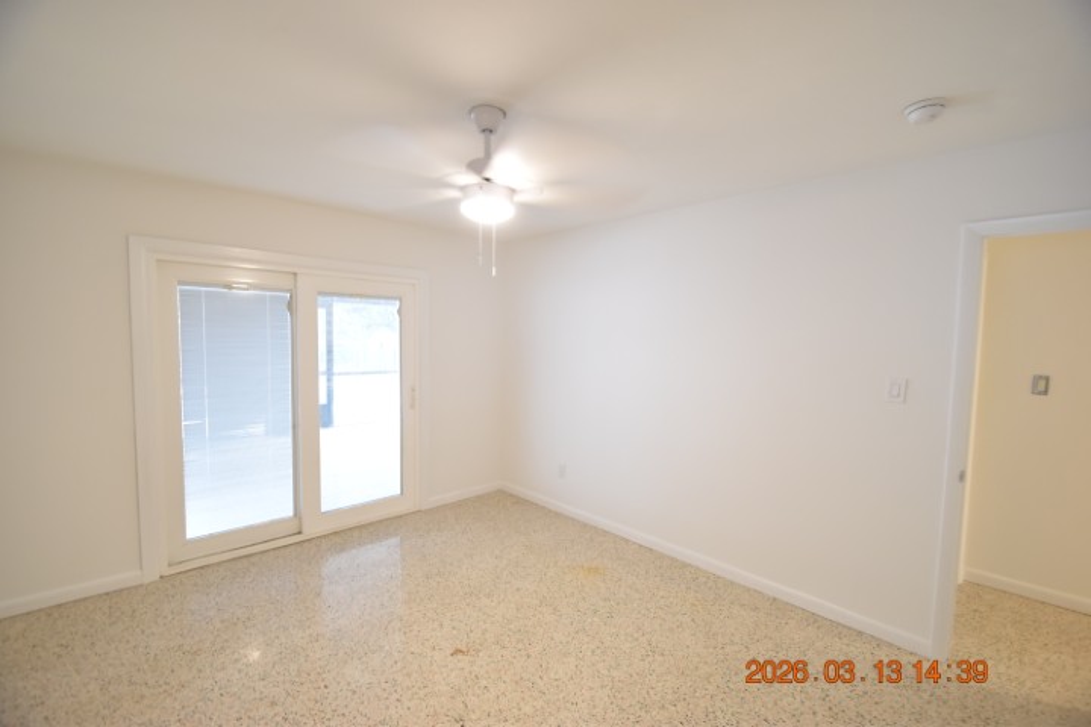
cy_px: 364
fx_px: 455
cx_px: 546
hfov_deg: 100.4
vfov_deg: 77.3
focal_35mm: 15
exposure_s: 1/20
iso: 800
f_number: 3.5
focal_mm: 10
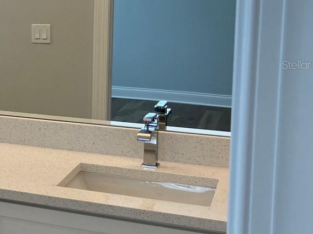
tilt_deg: -6.4
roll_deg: +1.3
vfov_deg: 18.6
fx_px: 714
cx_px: -108
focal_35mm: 79
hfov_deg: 21.9
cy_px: 64
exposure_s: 1/147
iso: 40
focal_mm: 3.99
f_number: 1.8
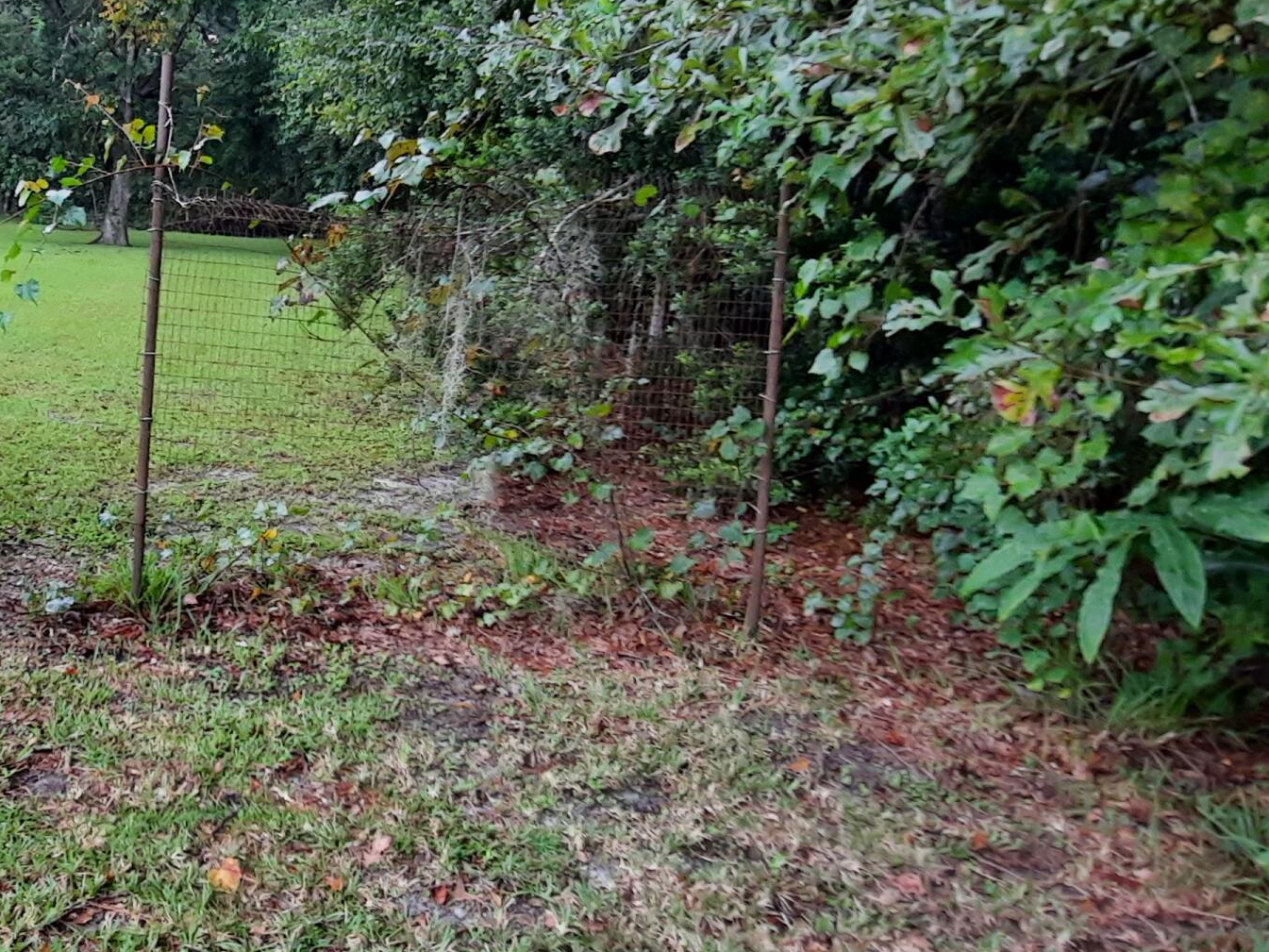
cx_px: 251
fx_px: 1063
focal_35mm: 29
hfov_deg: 57.0
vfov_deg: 48.1
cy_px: 414
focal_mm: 1.74
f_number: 2.2
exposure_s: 1/40
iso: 125
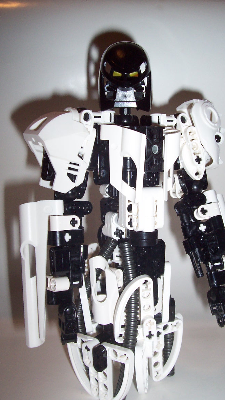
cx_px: 132
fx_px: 435
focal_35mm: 41
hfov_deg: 29.0
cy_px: 197
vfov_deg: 49.4
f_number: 2.8
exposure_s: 1/60
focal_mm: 5.6
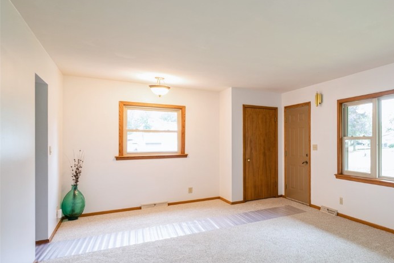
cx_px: 328
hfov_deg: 63.7
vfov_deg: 51.3
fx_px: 274
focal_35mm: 25
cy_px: 140
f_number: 8
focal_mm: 15
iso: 200
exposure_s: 1/1.67
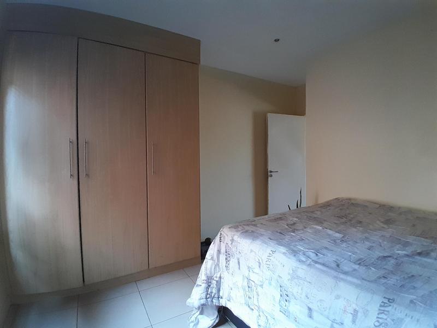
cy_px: 164
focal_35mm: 17
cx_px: 218
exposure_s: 1/25
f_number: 2.2
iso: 320
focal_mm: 1.46
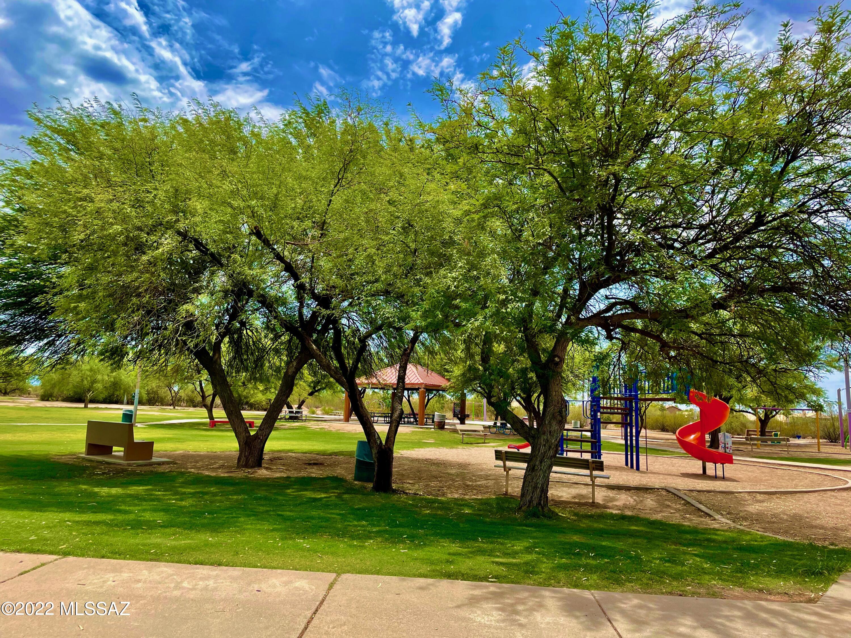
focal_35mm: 26
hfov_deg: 67.3
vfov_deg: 53.1
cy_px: 319
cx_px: 426
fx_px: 639
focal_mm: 4.2
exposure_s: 1/2747
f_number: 1.6
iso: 32
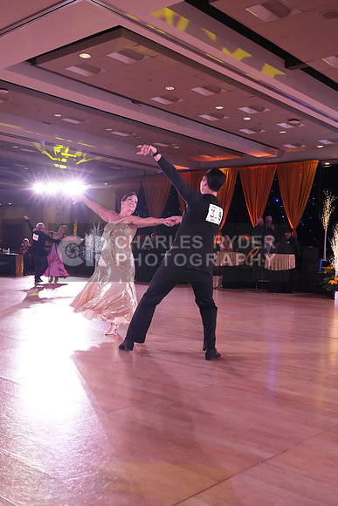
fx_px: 493
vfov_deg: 54.4
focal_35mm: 35
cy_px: 253
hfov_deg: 37.9
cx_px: 169
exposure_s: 1/400
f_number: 5.6
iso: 6400
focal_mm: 35
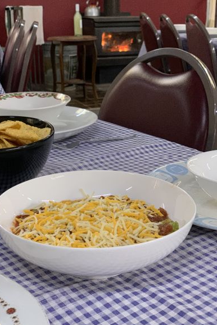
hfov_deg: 24.2
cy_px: 159
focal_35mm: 56
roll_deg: +0.7
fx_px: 506
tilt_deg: -16.4
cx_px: 92
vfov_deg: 35.6
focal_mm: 6
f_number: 2.4
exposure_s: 1/60
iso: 320
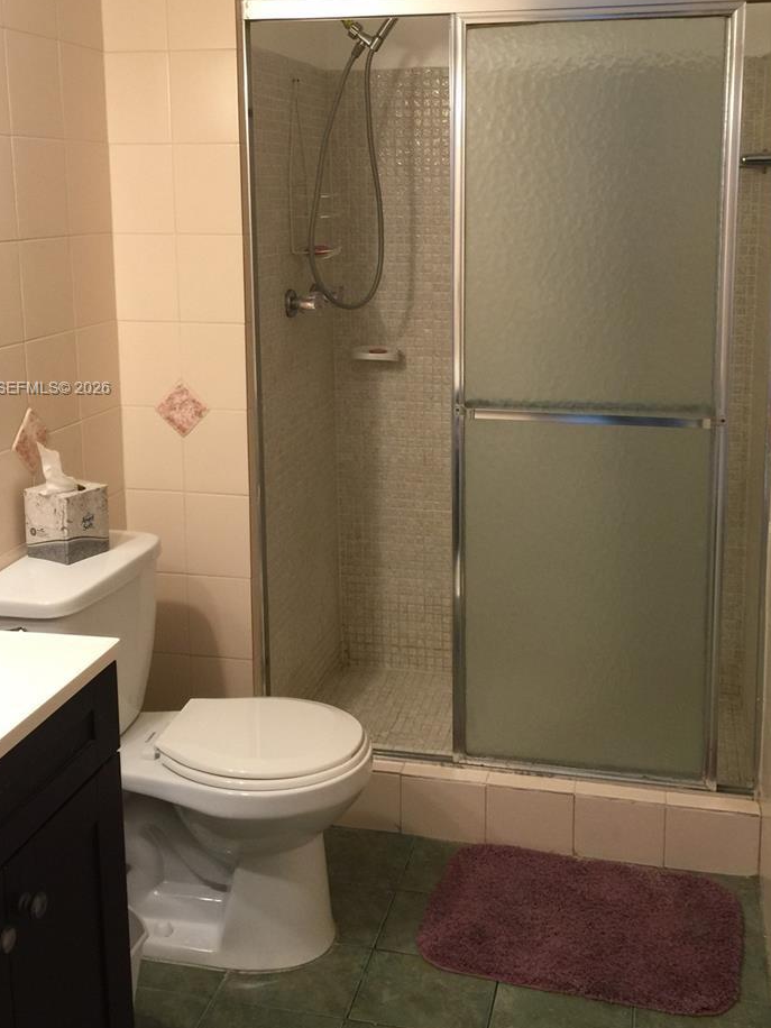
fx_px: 1128
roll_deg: +1.6
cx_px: 407
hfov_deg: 37.7
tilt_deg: -7.6
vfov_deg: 48.5
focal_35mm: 38
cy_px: 389
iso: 40
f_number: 2.2
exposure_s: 1/15
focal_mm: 4.15
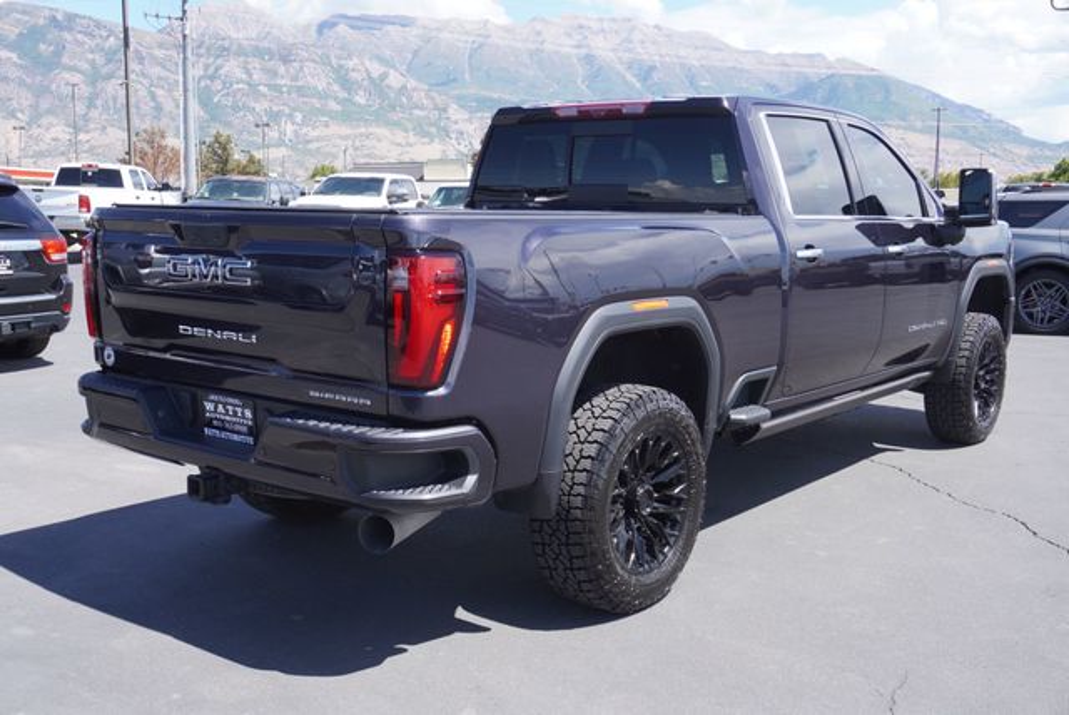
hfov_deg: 51.2
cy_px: 358
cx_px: 534
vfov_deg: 35.6
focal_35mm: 38
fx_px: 1115
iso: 100
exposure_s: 1/160
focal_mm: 25
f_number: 7.1
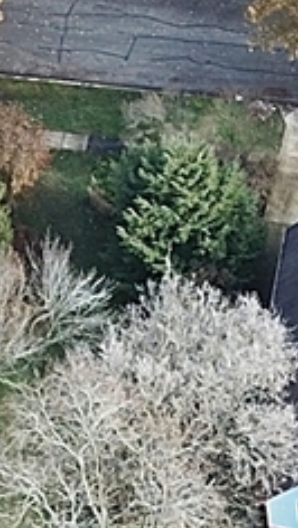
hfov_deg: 6.9
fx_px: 2427
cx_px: 459
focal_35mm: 173
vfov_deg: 11.7
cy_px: 884
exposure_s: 1/233
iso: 100
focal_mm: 4.73
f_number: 2.2
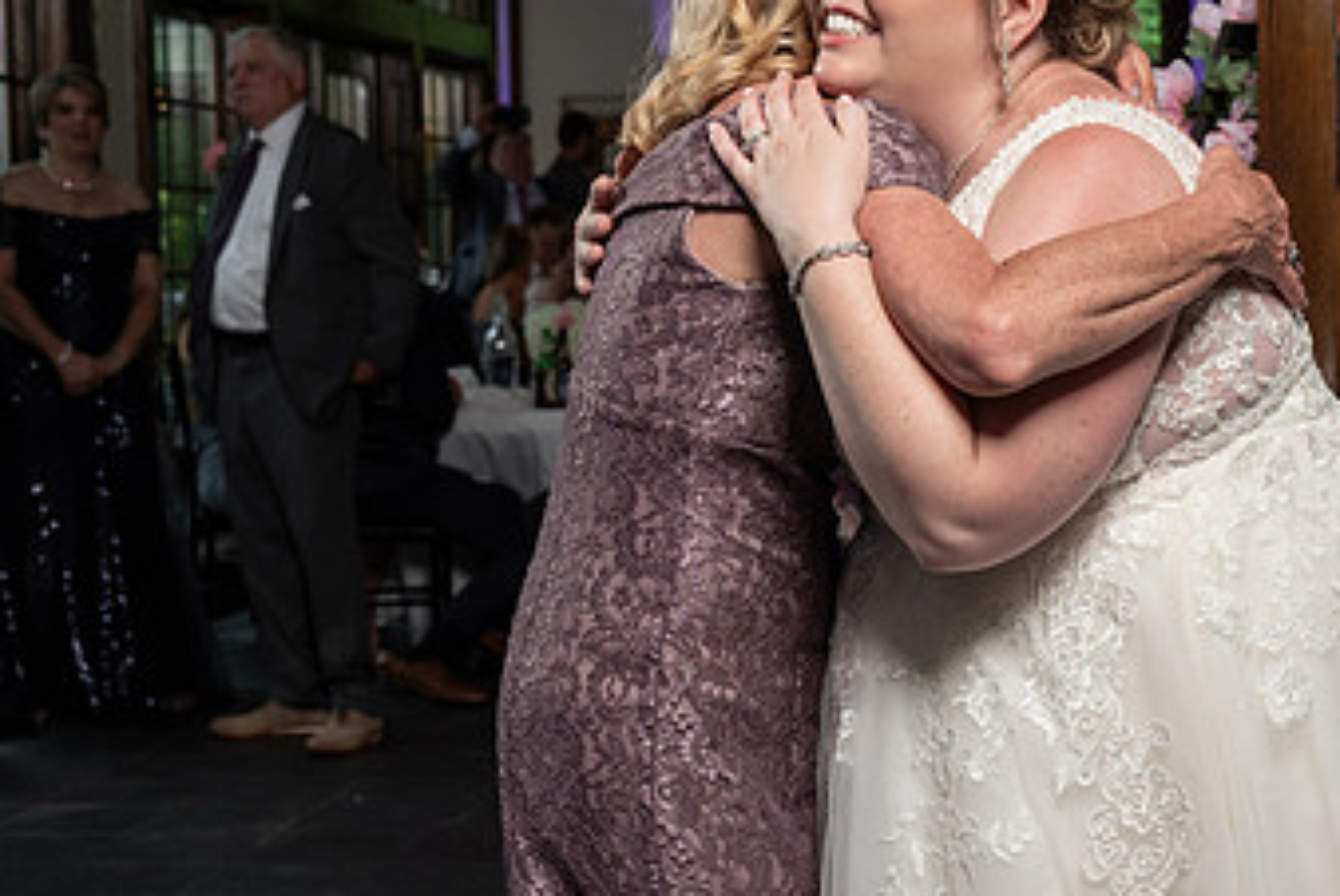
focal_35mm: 80
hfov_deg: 25.1
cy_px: 345
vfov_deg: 17.1
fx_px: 2980
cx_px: 948
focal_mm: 44
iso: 2000
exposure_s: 1/200
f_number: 5.6
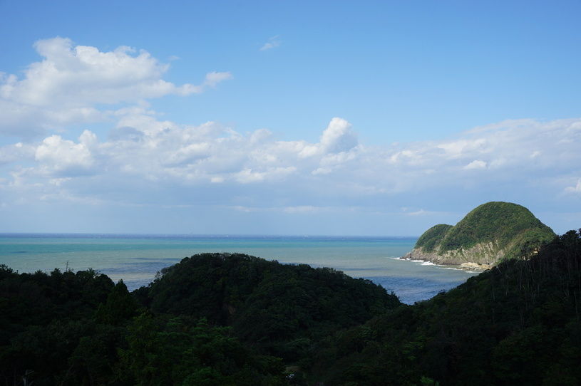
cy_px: 193
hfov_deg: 51.3
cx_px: 290
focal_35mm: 38
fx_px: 605
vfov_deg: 35.4
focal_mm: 25
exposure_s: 1/160
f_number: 11
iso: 100
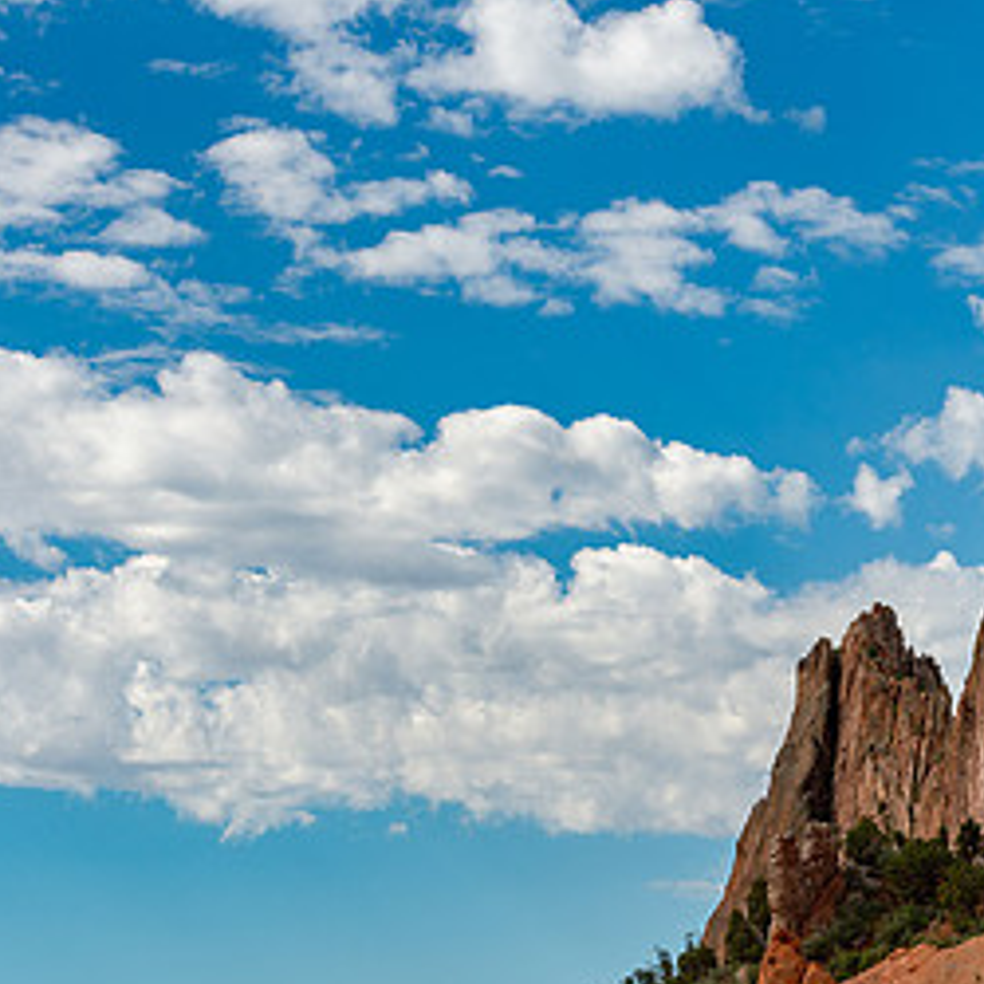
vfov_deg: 12.6
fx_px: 4438
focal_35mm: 138
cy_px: 720
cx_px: 744
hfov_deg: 12.6
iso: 220
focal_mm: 70
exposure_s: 1/800
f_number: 9
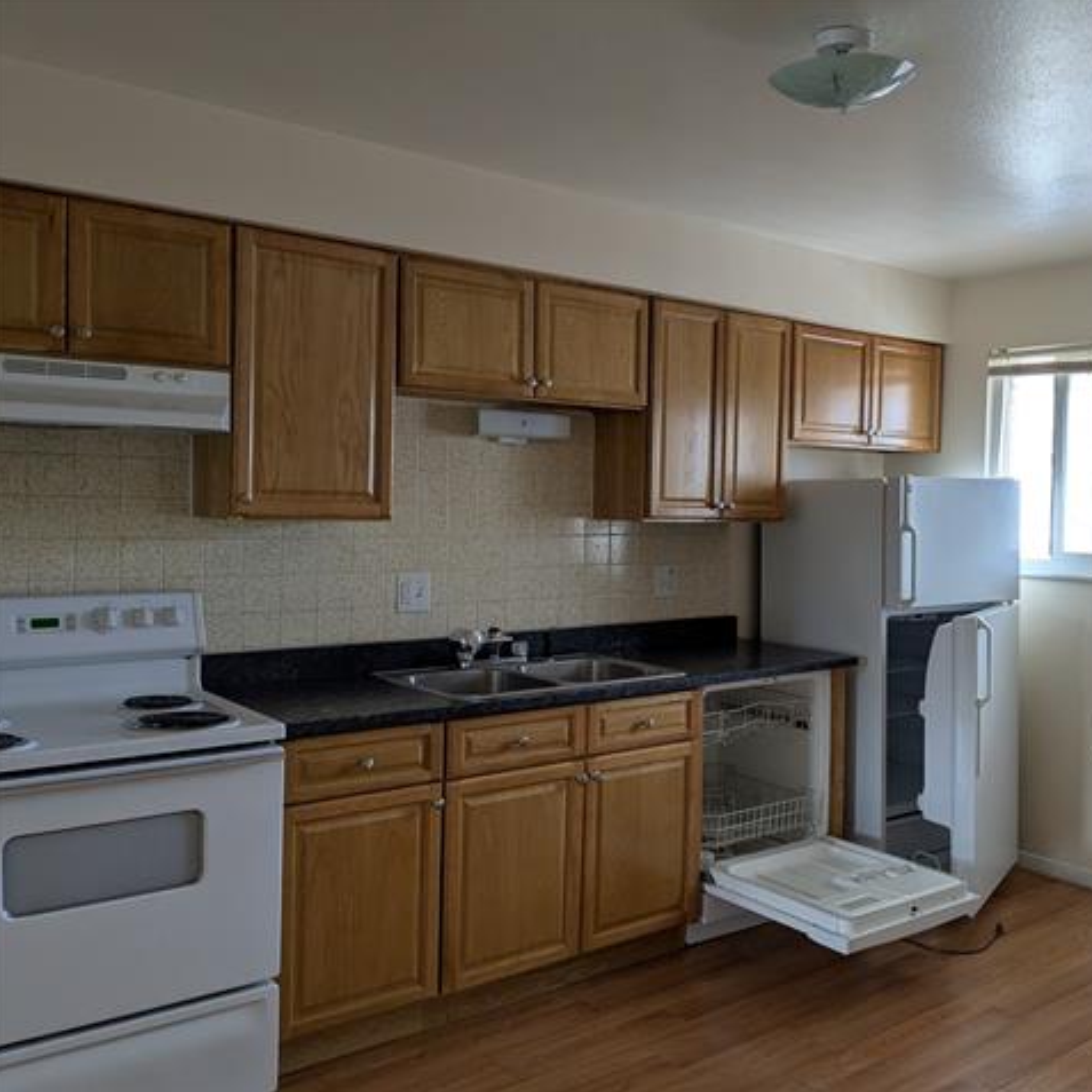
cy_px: 545
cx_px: 721
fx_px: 1142
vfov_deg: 51.1
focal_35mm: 32
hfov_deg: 50.3
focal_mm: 4.38
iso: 72
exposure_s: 1/120
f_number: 1.73
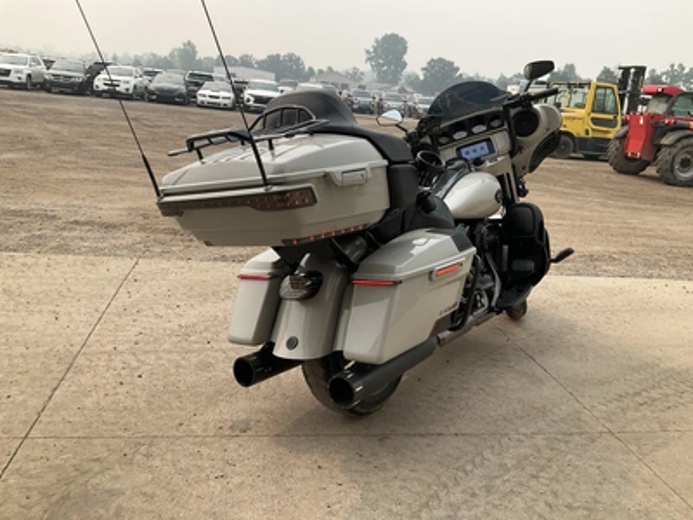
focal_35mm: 29
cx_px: 346
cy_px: 260
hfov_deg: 61.7
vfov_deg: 48.2
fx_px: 581
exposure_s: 1/978
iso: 25
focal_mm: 3
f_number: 1.8
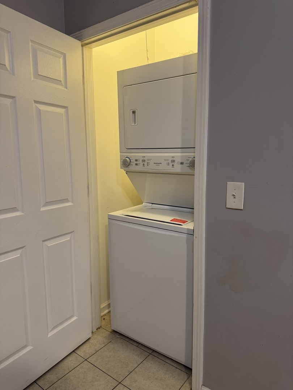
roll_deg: +0.7
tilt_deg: -8.1
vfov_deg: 71.6
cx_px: 146
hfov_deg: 56.8
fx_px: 271
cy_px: 195
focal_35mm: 24
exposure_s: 1/60
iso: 160
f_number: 1.78
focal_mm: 6.76
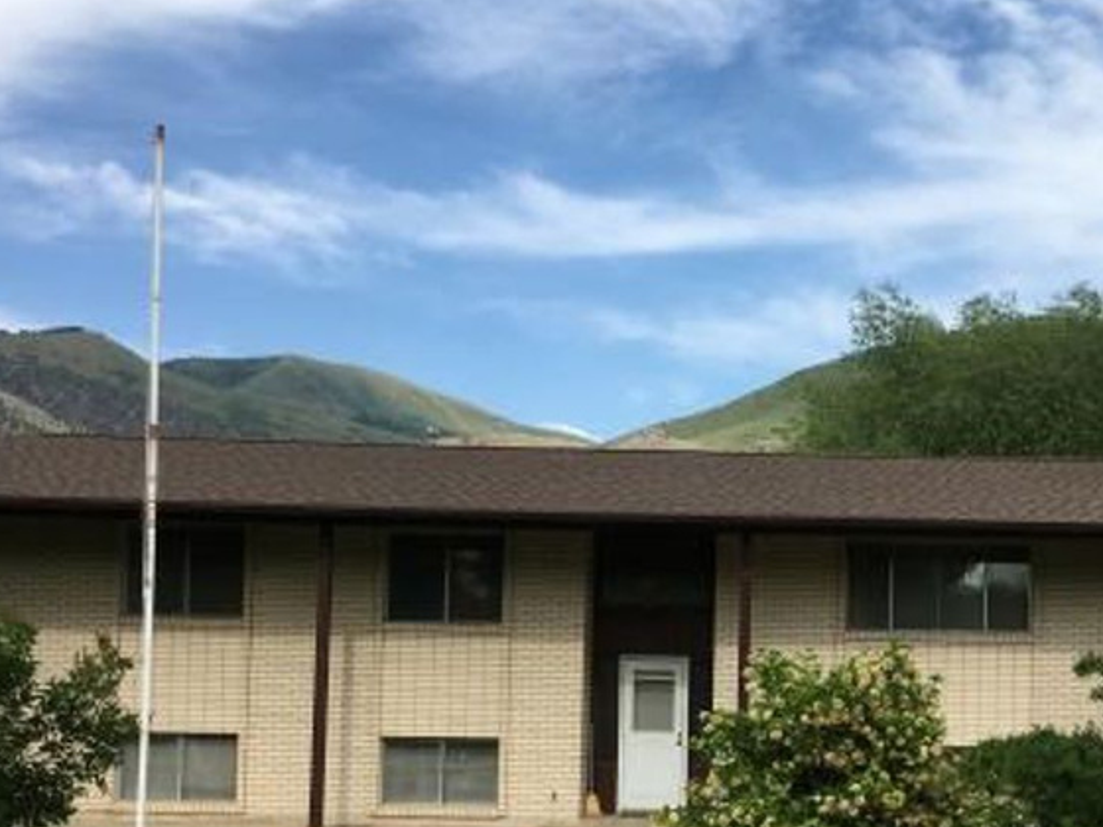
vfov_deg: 26.9
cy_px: 673
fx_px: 1689
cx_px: 871
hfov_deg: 35.1
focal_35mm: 53
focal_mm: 4.15
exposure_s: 1/1166
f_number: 2.2
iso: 25
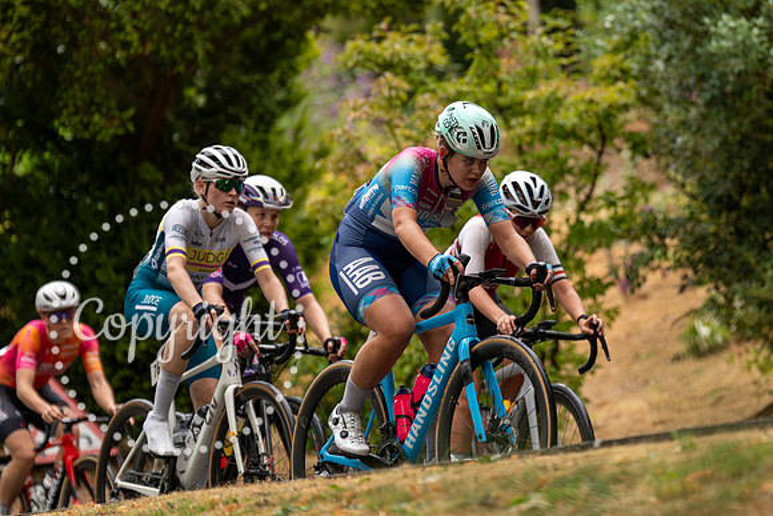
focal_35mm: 188
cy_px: 202
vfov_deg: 7.3
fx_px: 4029
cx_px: 471
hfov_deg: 11.0
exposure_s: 1/800
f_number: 2.8
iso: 640
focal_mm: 154
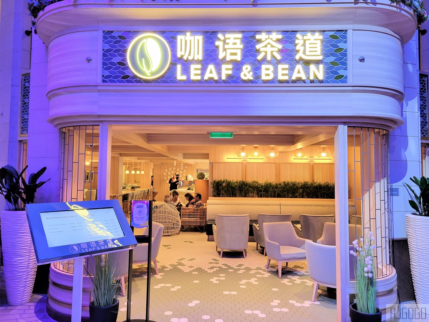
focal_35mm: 26
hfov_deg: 67.3
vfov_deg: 53.1
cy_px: 161
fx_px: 322
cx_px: 214
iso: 200
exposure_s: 1/60
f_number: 1.8
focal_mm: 5.4
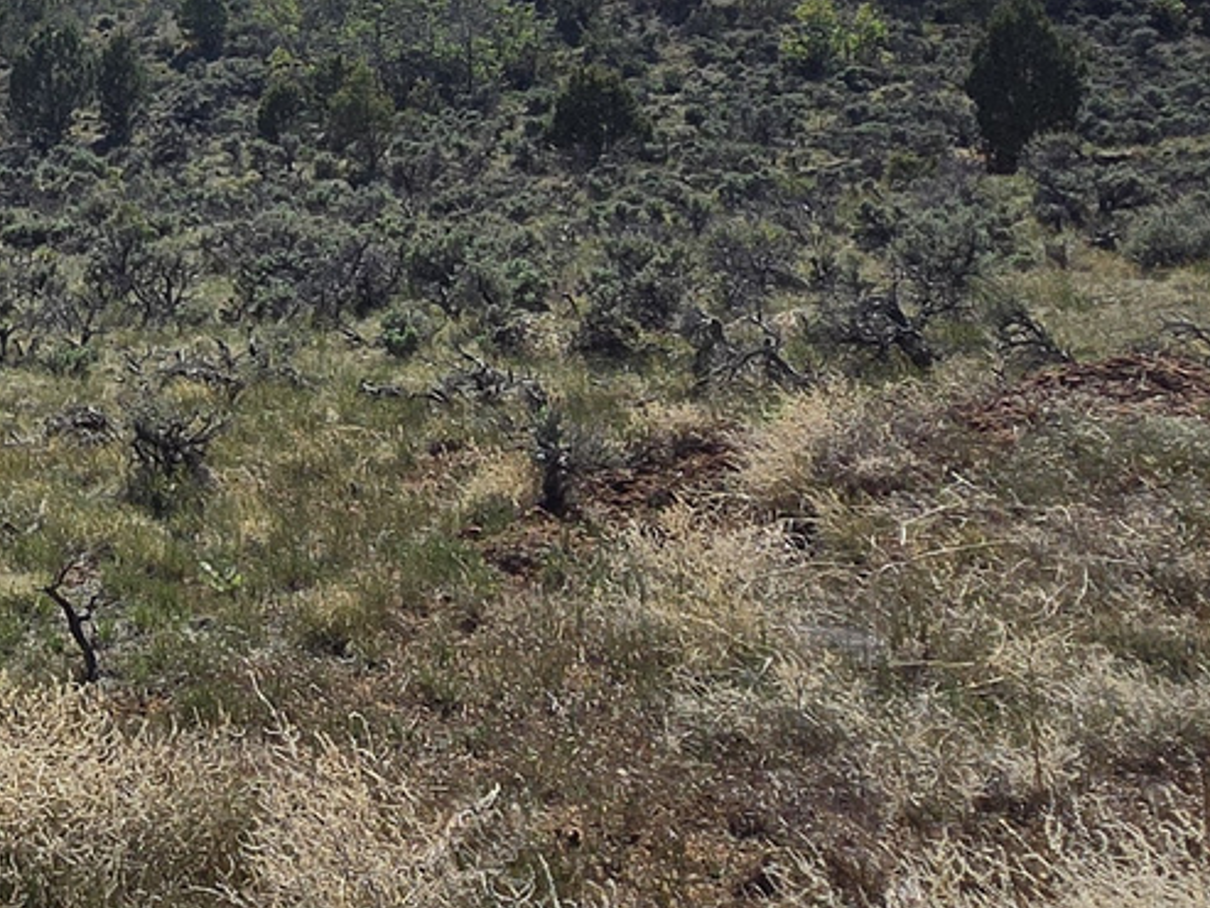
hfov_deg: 30.1
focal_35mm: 54
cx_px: -253
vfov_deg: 25.7
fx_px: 1888
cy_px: -2
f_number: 2.2
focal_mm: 2.2
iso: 100
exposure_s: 1/4886
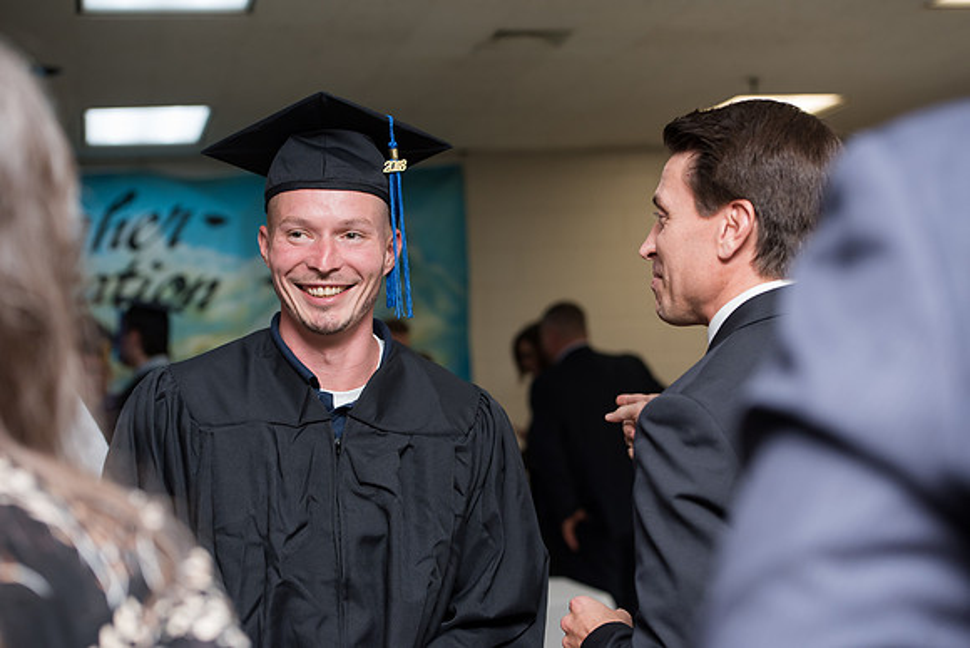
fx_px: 2021
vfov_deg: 18.2
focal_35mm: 75
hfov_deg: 27.0
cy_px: 324
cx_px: 485
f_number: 5
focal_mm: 75
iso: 1000
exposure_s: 1/200
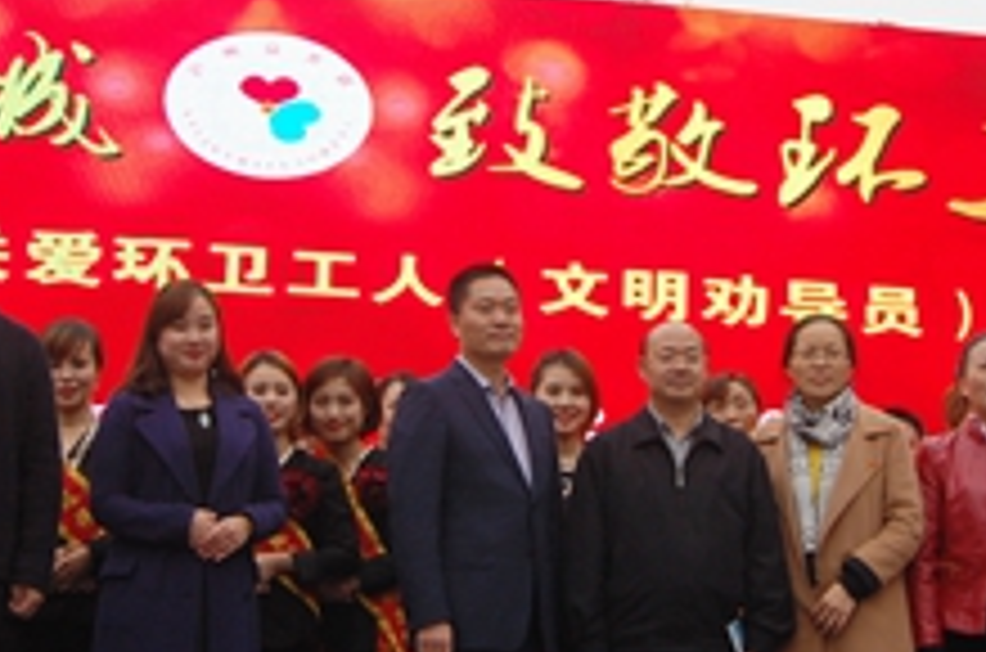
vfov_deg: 12.8
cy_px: 216
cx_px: 594
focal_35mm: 106
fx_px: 2901
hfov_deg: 19.3
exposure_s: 1/100
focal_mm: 31
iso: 400
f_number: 5
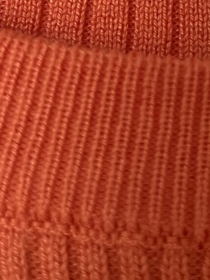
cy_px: -156
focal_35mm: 93
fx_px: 753
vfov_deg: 18.4
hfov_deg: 15.7
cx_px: 177
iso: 125
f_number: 1.6
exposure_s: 1/99
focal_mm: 5.1
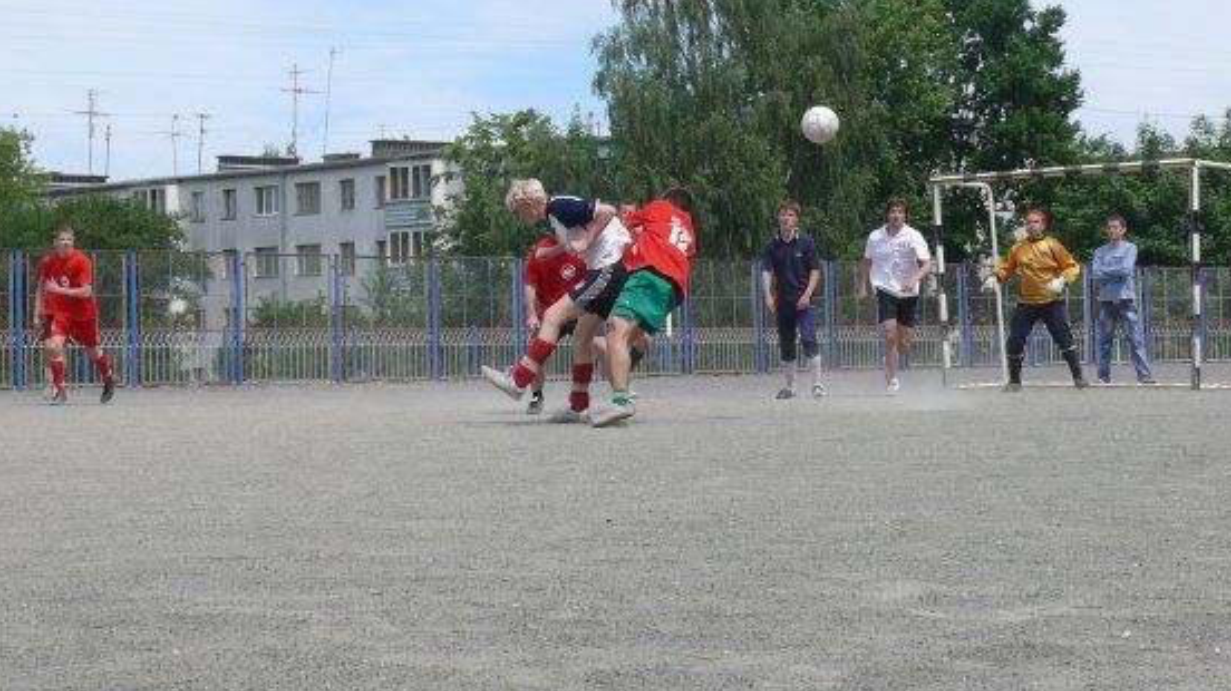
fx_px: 2741
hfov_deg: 25.3
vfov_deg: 14.4
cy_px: 288
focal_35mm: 84
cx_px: 618
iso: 100
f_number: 6.3
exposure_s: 1/400
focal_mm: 11.6
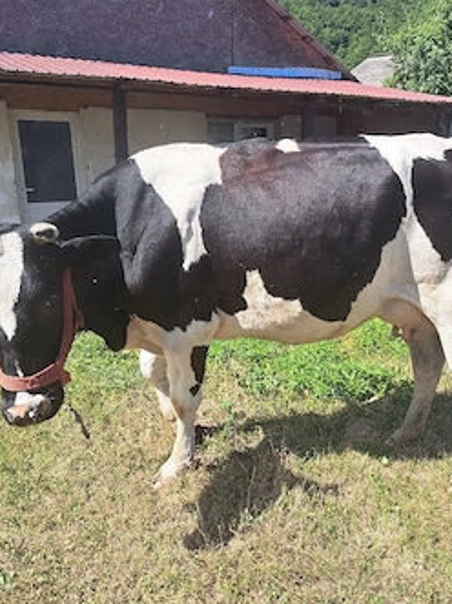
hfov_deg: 47.9
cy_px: 299
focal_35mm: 29
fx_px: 505
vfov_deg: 61.7
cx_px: 272
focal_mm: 5.23
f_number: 1.8
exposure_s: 1/714
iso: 50
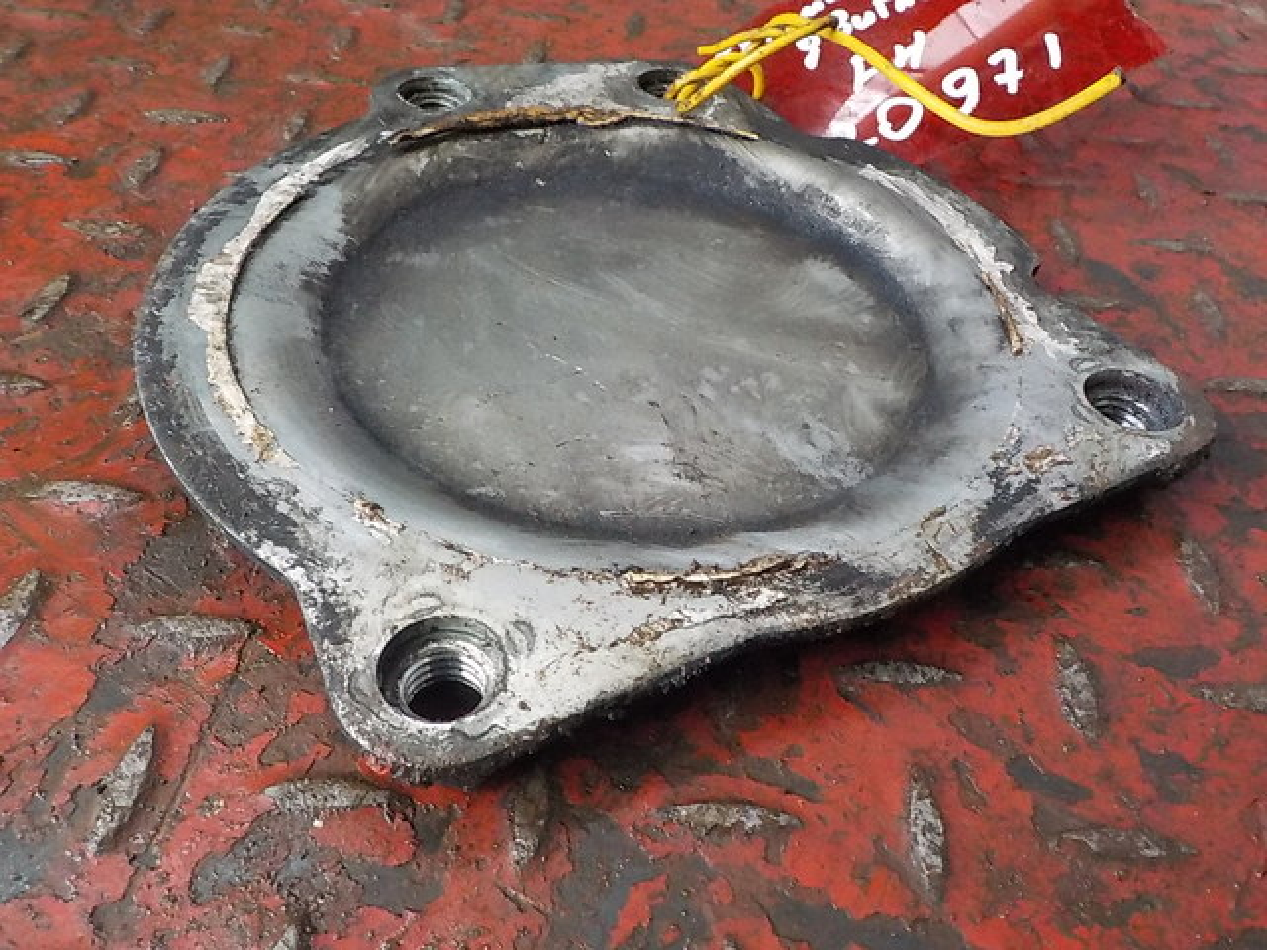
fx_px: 1098
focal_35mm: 30
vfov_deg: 46.8
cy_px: 475
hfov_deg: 60.0
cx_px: 634
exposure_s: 1/50
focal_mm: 4.1
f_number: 3.3
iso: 800
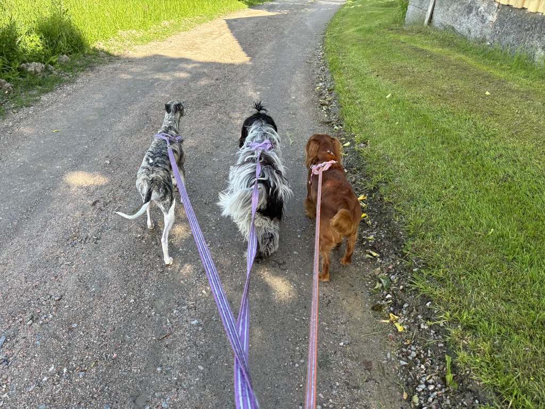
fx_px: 409
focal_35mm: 26
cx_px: 272
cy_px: 204
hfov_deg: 67.3
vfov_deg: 53.1
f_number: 1.6
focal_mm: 5.96
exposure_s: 1/380
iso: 50
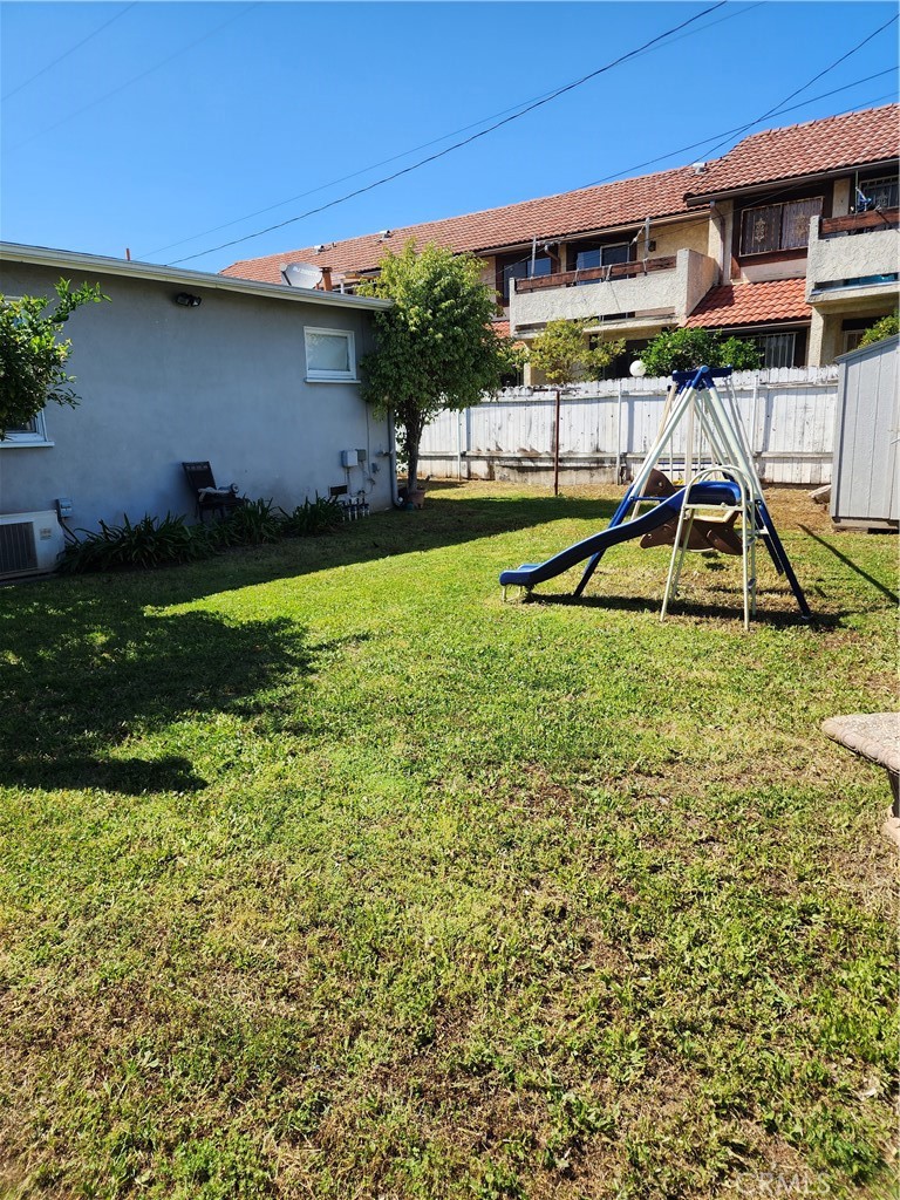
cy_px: 600
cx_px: 450
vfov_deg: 73.9
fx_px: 797
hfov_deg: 58.9
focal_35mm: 23
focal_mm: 6.4
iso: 12
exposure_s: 1/688
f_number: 1.8
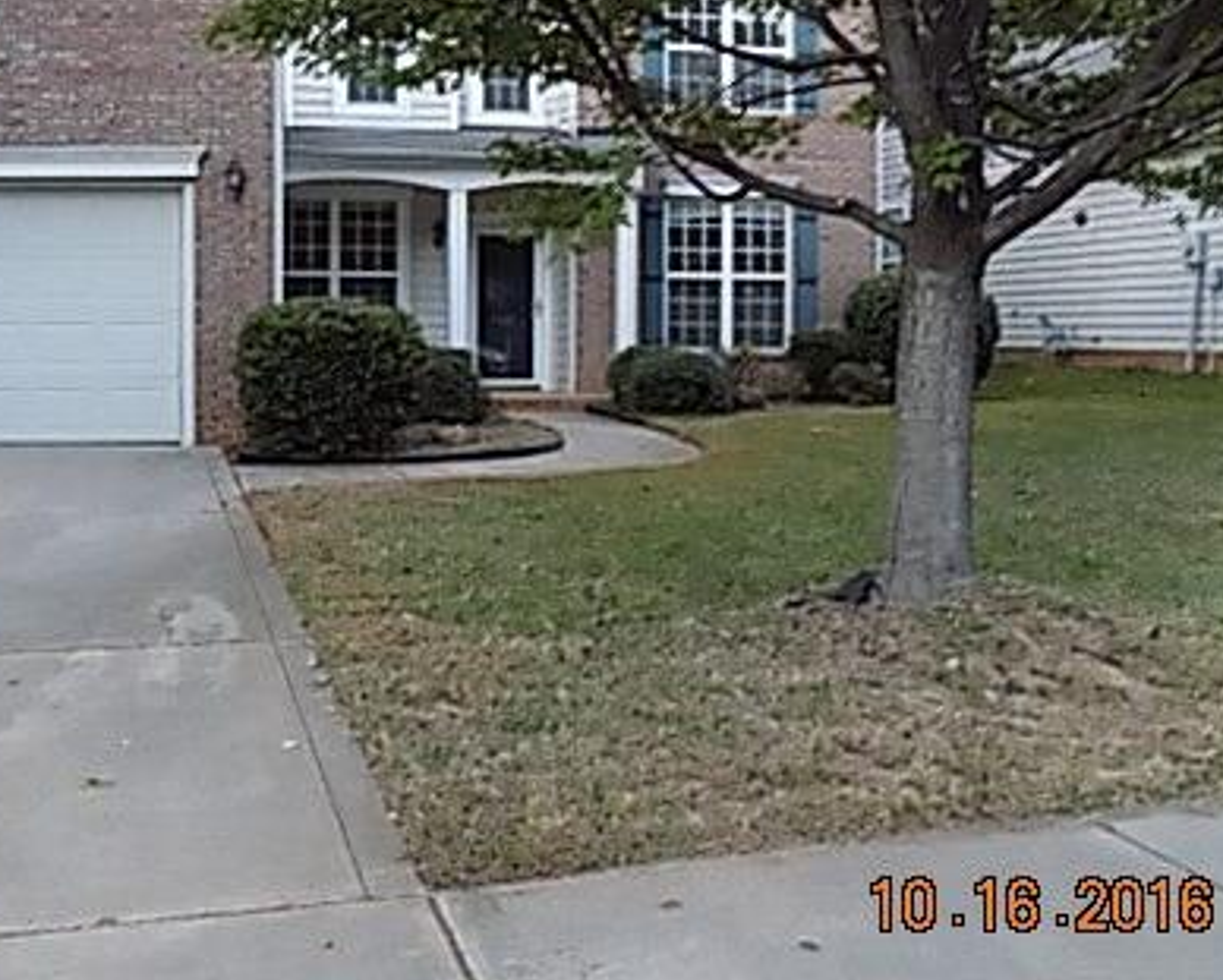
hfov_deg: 47.2
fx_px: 1340
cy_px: 328
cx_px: 306
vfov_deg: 39.7
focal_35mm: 37
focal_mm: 4
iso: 400
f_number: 3.1
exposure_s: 1/20
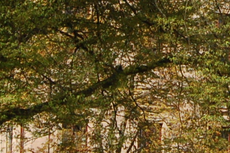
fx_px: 1463
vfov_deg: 6.0
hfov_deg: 8.9
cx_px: 254
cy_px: -31
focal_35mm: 229
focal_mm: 26
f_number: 10
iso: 400
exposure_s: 1/400
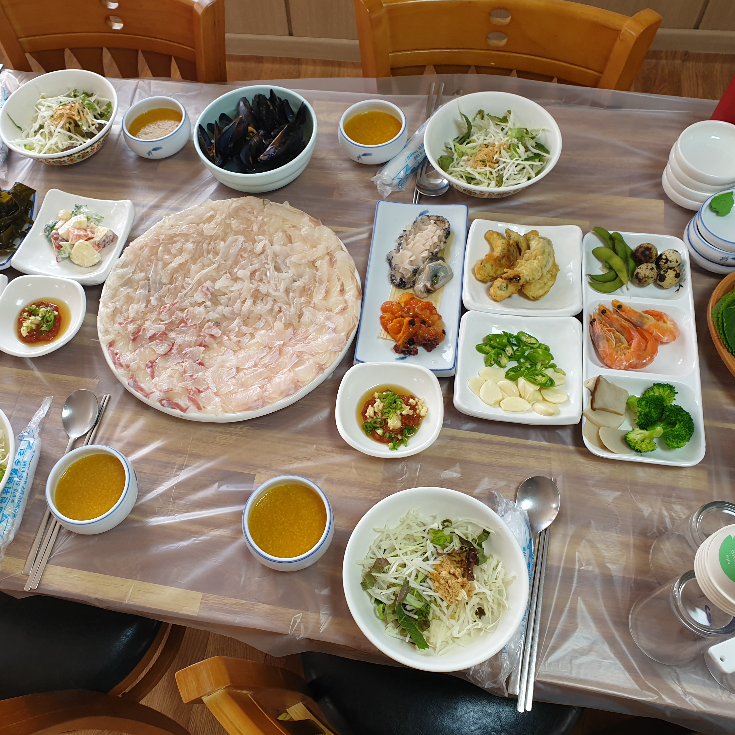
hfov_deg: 52.3
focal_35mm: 31
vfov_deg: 52.5
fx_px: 745
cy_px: 368
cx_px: 314
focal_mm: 4.3
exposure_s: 1/60
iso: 64
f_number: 2.4
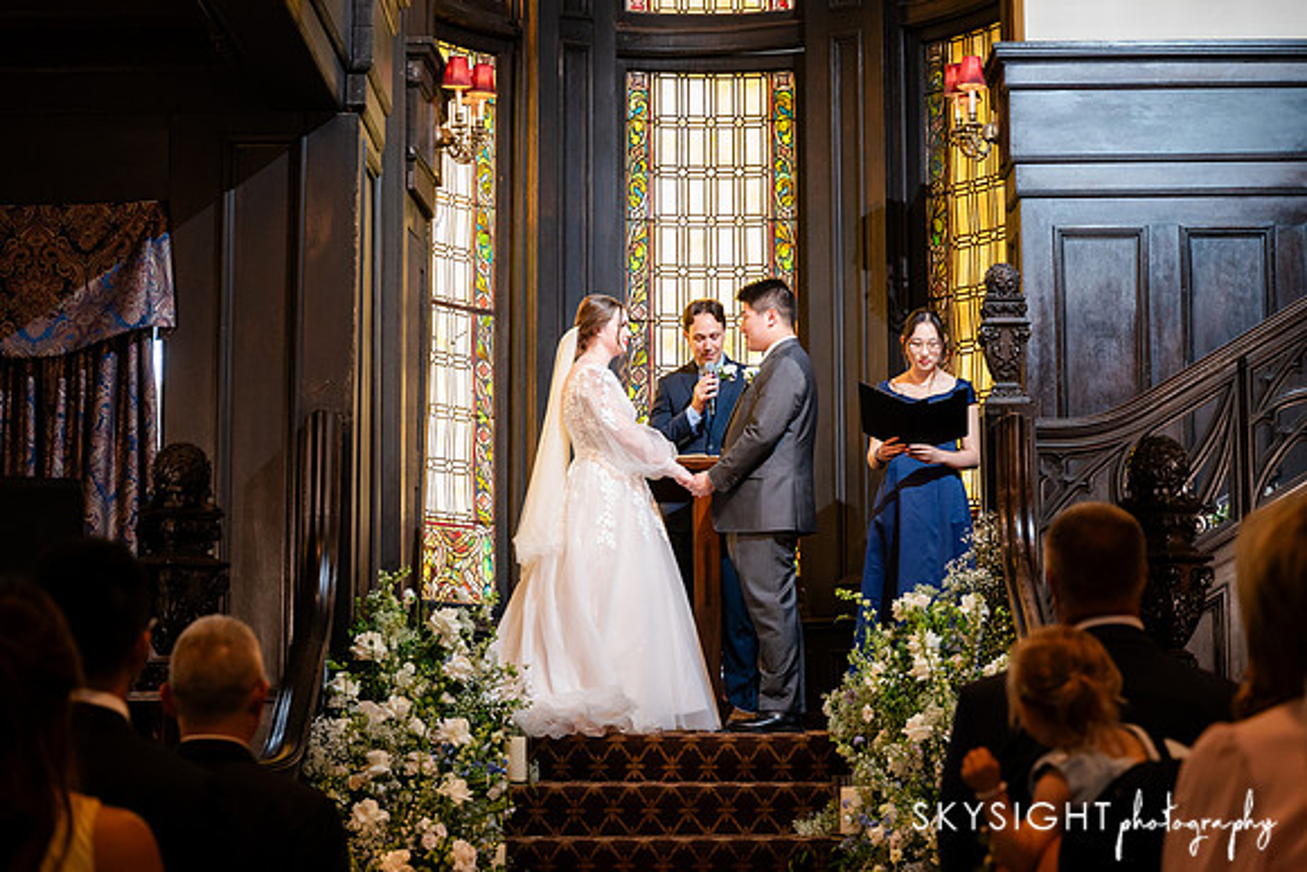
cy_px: 436
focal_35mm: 76
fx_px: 2769
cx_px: 654
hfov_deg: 26.6
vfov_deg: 17.9
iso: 2000
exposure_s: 1/200
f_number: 4
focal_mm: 75
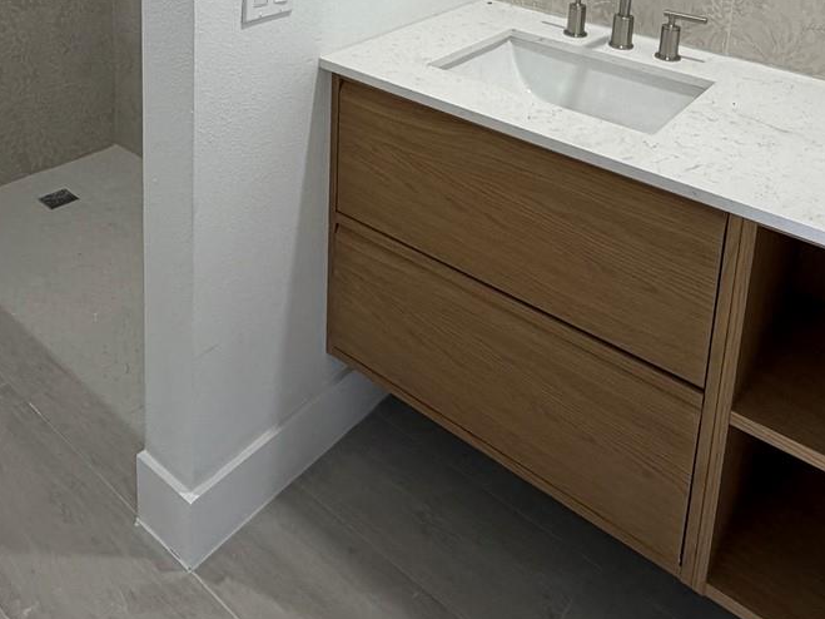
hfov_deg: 54.0
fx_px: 810
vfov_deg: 35.8
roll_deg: -2.3
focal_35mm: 34
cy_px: -58
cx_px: 412
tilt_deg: -11.2
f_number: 2.2
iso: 160
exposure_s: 1/120
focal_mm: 2.22
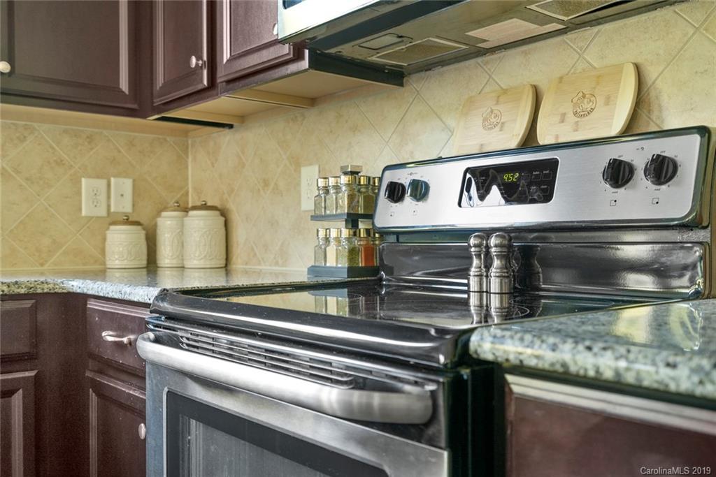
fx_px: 696
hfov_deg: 54.4
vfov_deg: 37.9
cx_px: 358
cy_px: 238
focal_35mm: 35
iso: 250
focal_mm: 35
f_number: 4
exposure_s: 1/2
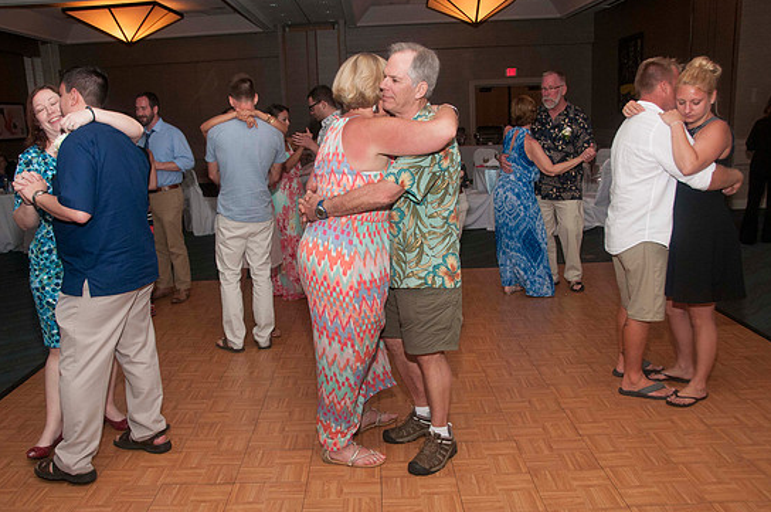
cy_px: 252
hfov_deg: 58.7
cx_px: 363
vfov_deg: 41.0
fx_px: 684
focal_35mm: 32
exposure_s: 1/60
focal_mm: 20
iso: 800
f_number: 5.6
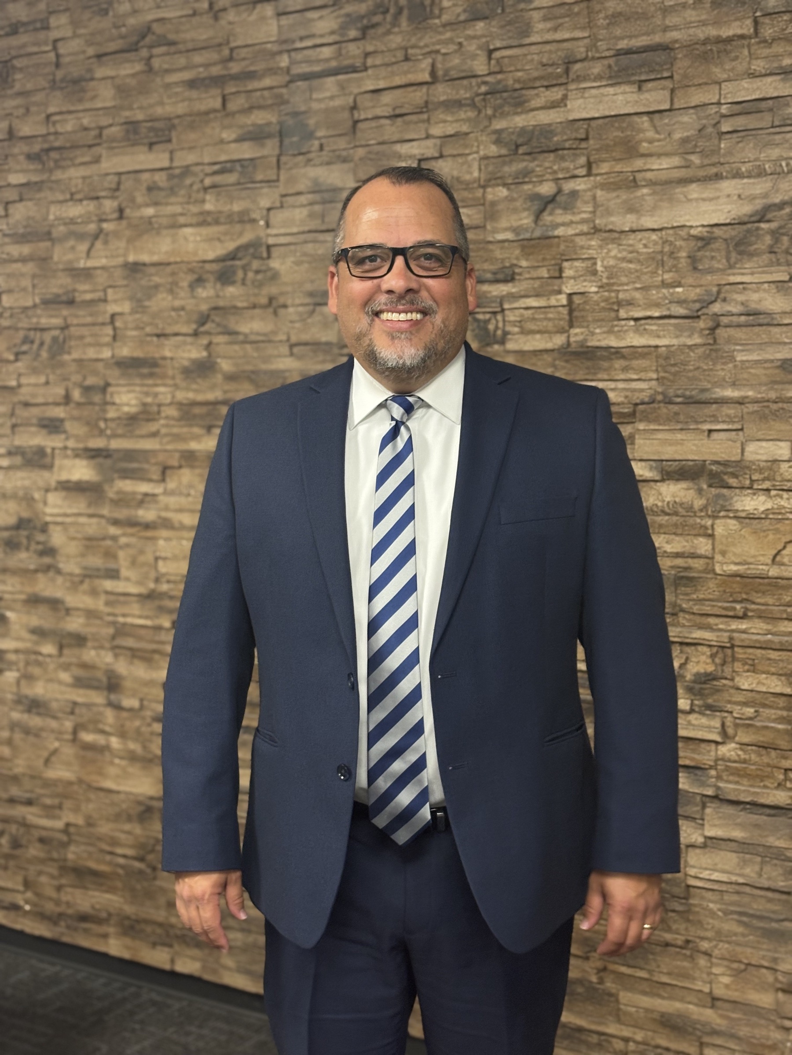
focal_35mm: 52
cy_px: 528
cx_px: 396
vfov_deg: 36.8
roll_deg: +1.1
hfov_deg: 28.0
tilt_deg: -6.8
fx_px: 1586
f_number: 1.6
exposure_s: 1/40
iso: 200
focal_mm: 5.96
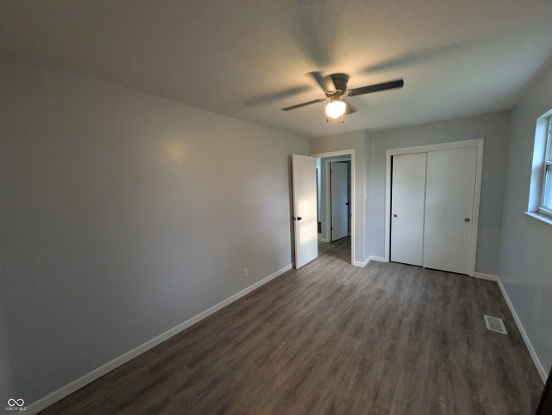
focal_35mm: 14
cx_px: 276
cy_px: 208
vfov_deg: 85.7
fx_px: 223
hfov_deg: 102.0
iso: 334
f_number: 2.2
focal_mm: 1.83
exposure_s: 1/120
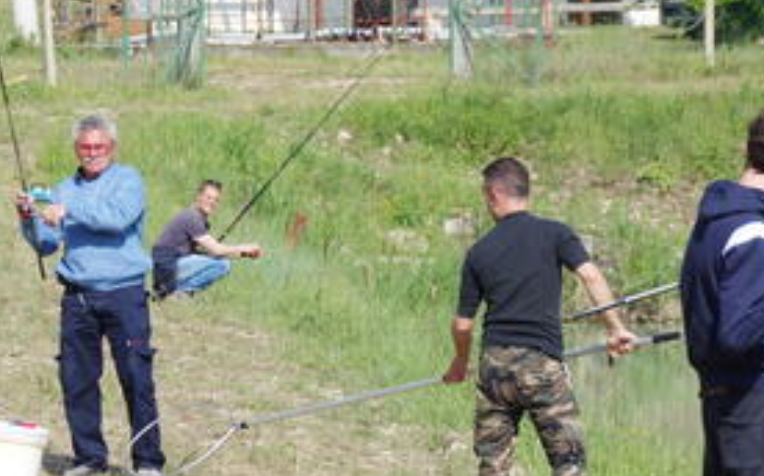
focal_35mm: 290
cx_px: 102
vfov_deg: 4.5
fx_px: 6033
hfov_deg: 7.2
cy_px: 198
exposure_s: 1/500
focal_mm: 105
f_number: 8
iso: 400
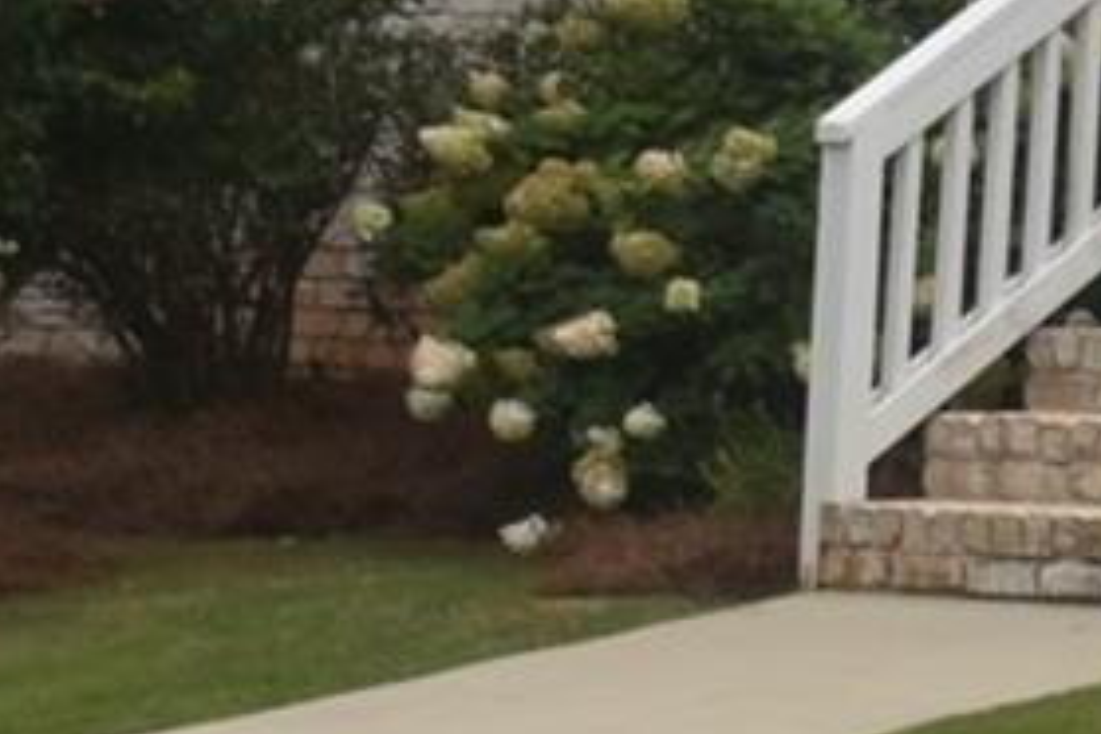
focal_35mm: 276
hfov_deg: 6.5
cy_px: -981
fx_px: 8430
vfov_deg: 4.9
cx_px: 3871
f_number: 7.1
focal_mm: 25
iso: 100
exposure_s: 1/200
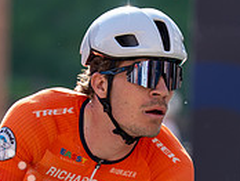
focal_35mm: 569
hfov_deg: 3.5
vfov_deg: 2.6
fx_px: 3950
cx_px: 138
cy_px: 172
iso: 200
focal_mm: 178
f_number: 3.5
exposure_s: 1/1000
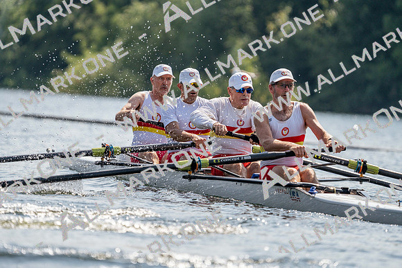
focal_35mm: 426
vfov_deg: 3.2
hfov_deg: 4.8
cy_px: 134
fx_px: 4758
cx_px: 201
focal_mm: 426
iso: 200
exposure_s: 1/1600
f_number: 6.3
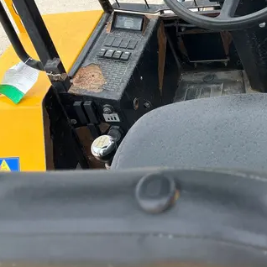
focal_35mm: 53
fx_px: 463
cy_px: 27
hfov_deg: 31.3
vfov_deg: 30.8
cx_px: 217
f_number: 1.6
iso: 50
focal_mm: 5.1
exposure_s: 1/1441
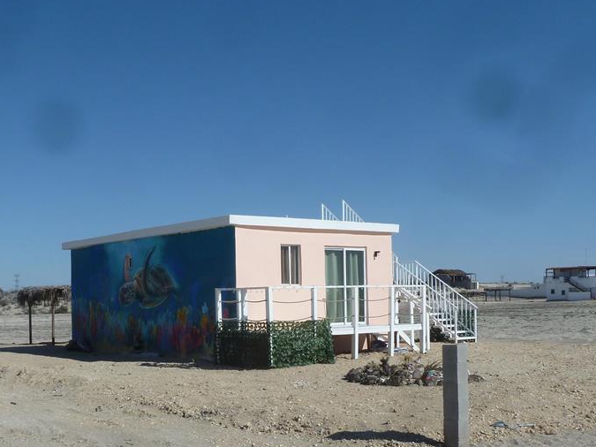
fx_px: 757
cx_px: 238
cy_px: 307
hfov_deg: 42.7
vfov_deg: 32.5
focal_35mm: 44
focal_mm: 4.7
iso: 80
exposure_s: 1/800
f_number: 5.6
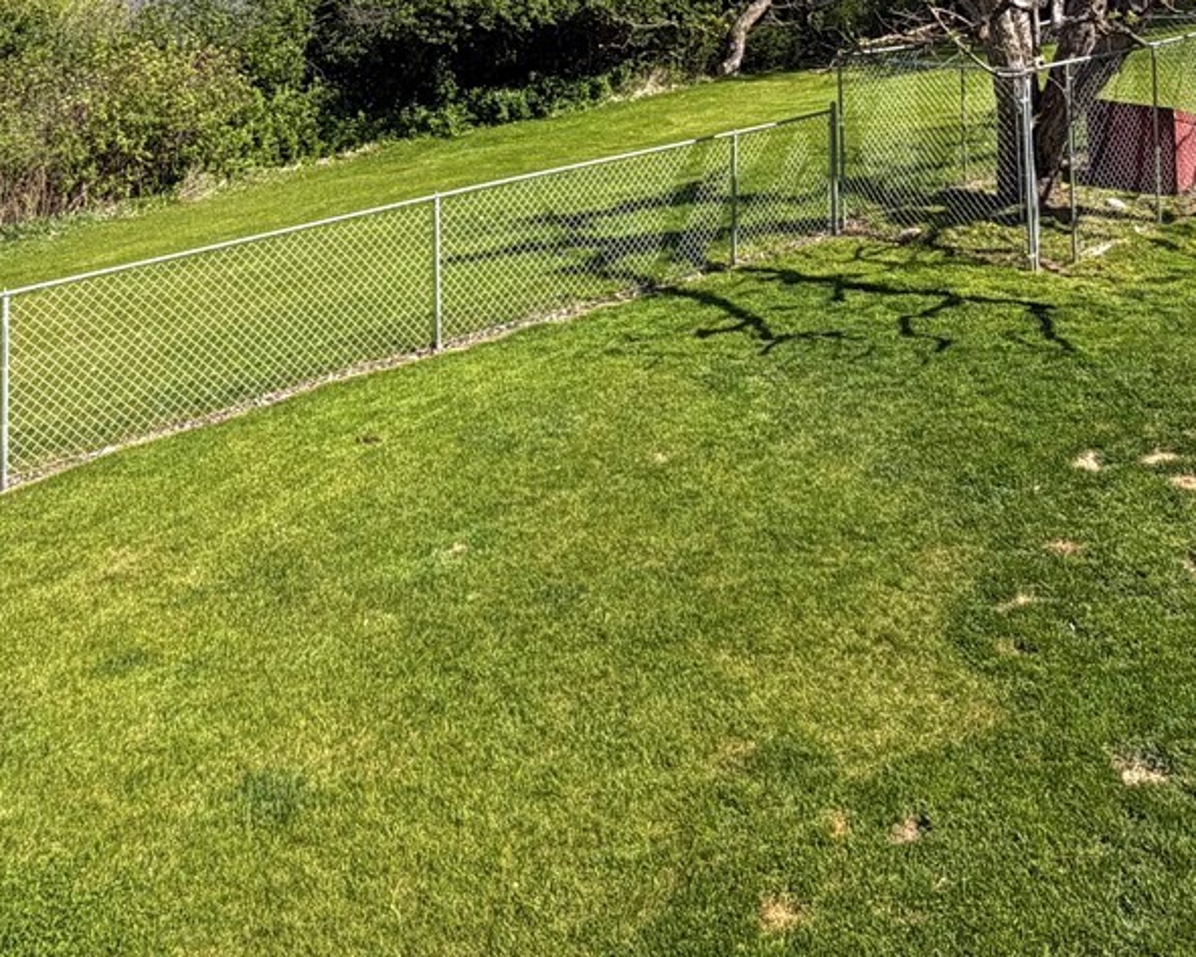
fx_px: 1310
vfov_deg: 33.5
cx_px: 674
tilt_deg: -0.5
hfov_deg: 49.0
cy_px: -160
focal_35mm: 37
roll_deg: -0.6
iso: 25
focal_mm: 2.22
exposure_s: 1/770
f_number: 2.2
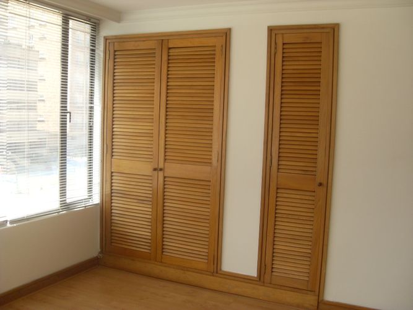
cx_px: 206
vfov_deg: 38.7
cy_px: 155
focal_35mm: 37
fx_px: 441
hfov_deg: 50.1
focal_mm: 6.3
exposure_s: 1/125
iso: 80
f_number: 2.8
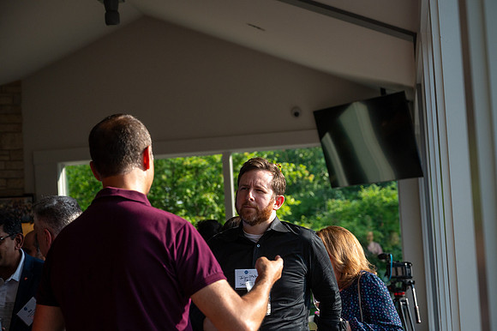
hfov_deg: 25.7
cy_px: 176
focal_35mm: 79
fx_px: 1091
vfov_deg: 17.2
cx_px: 257
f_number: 4.5
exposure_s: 1/1600
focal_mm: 70
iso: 640
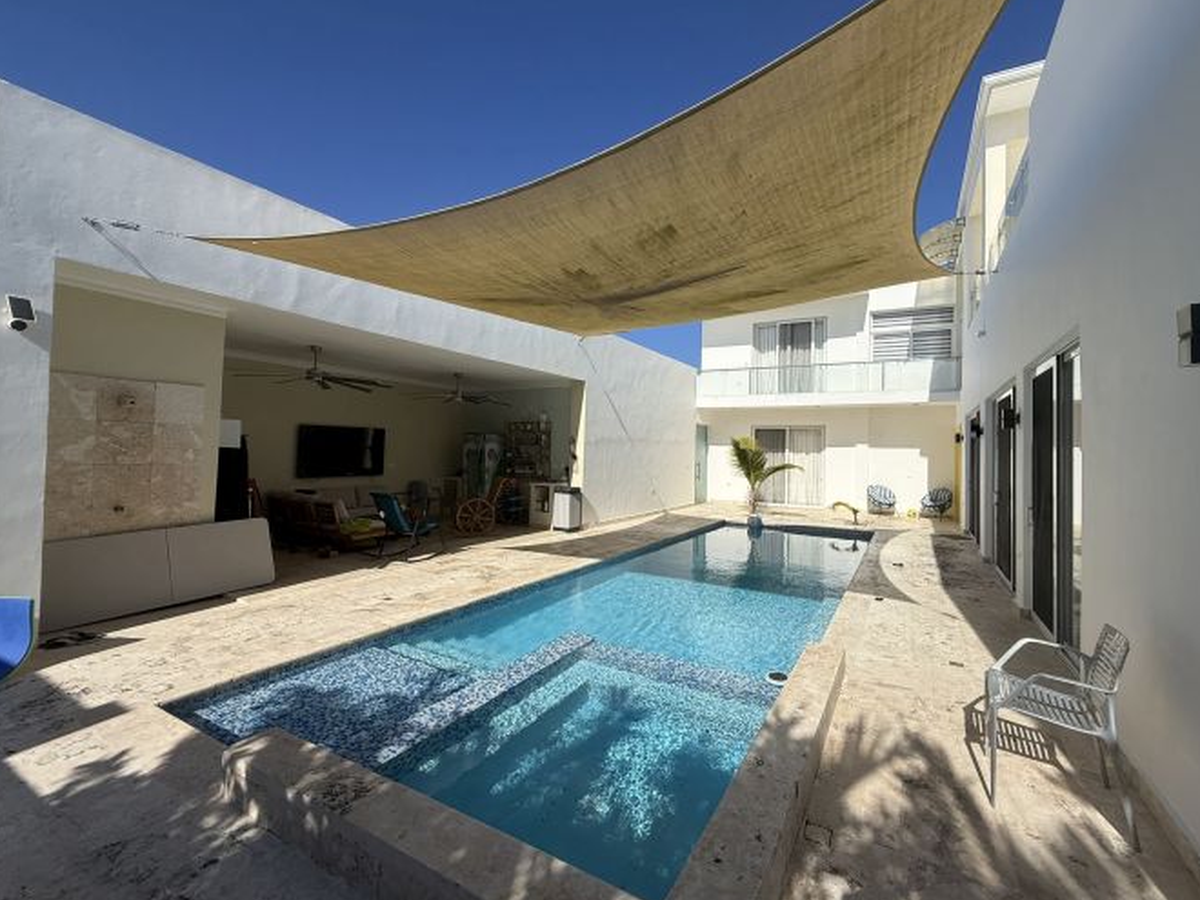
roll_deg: -1.4
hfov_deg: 98.1
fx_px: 520
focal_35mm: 15
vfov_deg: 81.7
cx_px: 634
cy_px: 436
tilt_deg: +4.0
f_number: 2.2
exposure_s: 1/5155
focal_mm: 2.22
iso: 50
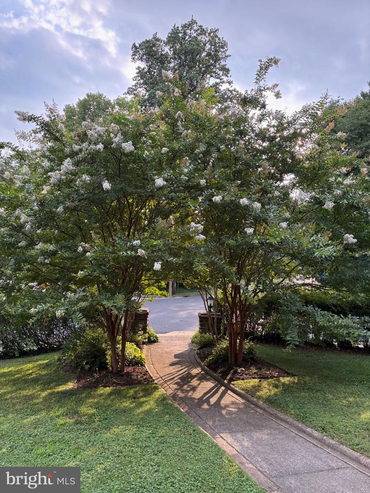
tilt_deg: +3.4
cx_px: 185
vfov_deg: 67.3
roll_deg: -2.3
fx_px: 371
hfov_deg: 53.1
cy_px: 246
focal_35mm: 26
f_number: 1.6
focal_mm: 5.96
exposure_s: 1/260
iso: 64
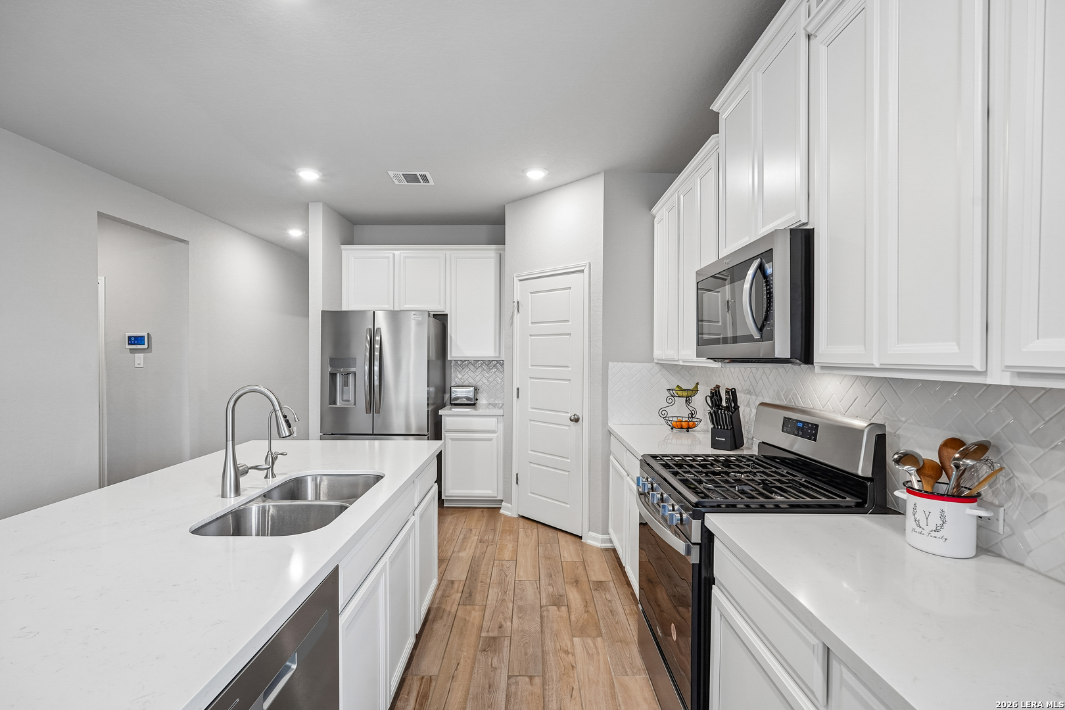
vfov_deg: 73.7
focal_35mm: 16
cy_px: 355
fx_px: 473
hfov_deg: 96.7
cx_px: 532
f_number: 8
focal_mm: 16
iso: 400
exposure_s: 1/25
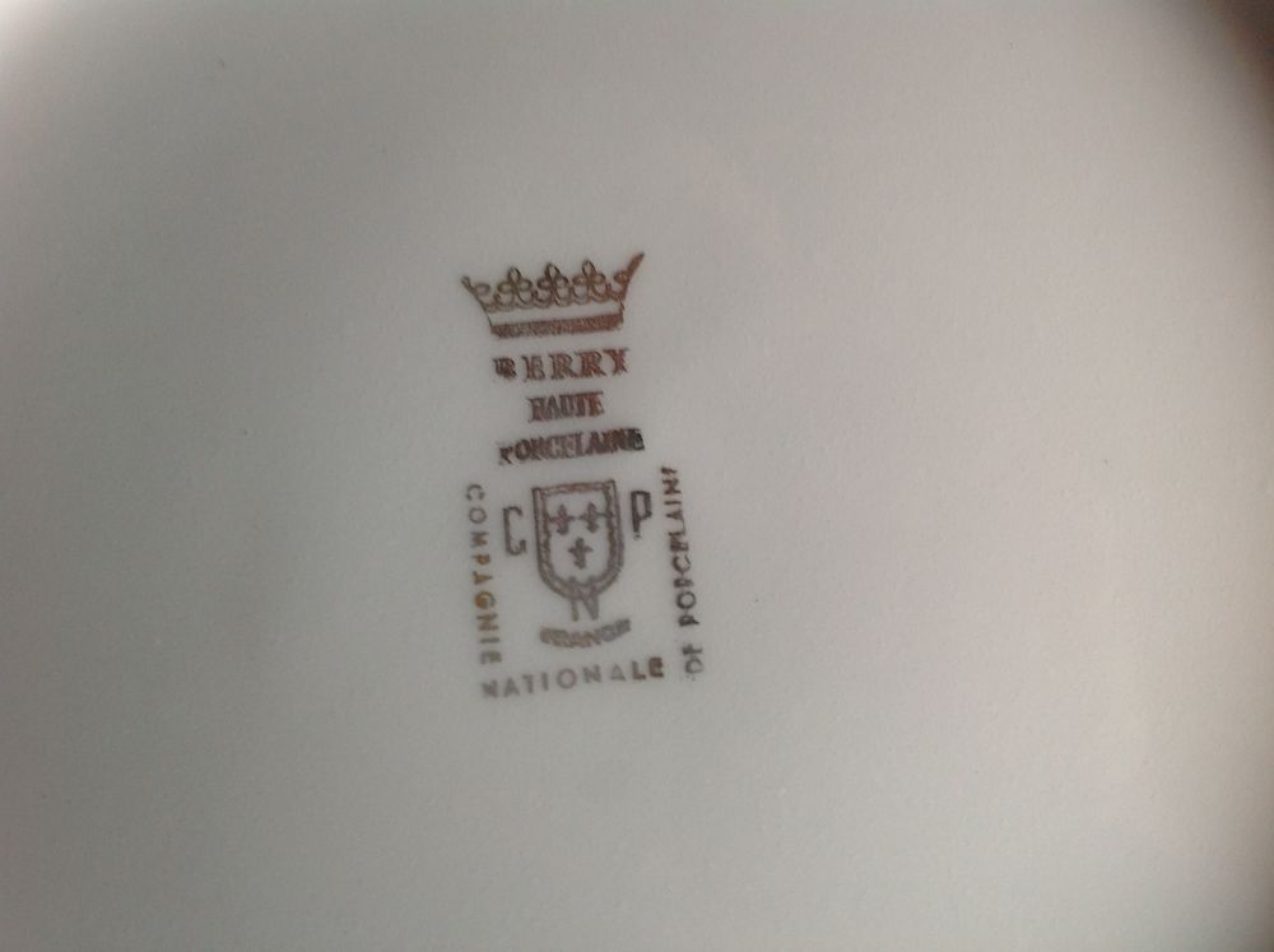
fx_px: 1286
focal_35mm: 35
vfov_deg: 40.6
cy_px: 476
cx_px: 637
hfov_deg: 52.7
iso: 50
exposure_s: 1/17
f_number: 2.4
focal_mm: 4.28
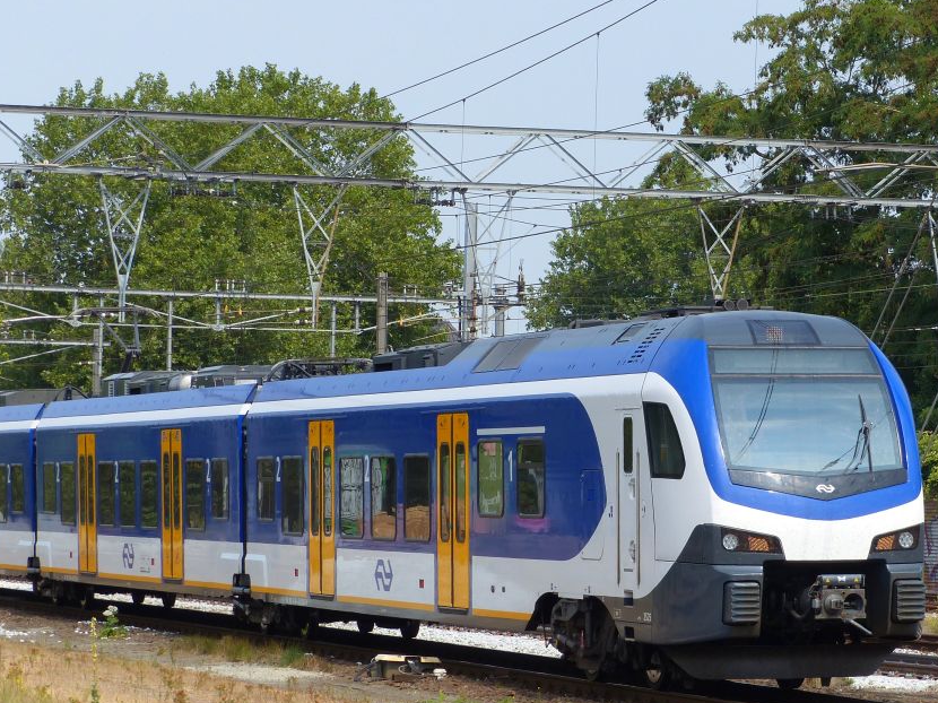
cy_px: 340
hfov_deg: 11.3
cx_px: 669
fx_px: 4741
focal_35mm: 175
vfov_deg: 8.5
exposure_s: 1/640
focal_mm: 21.8
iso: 100
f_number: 4
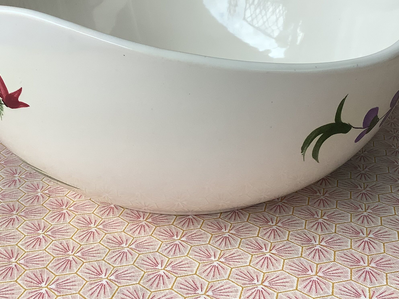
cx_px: 212
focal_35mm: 51
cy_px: 76
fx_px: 588
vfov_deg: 28.2
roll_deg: -0.2
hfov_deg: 37.5
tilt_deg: -14.5
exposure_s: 1/120
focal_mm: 3.3
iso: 40
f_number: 2.4
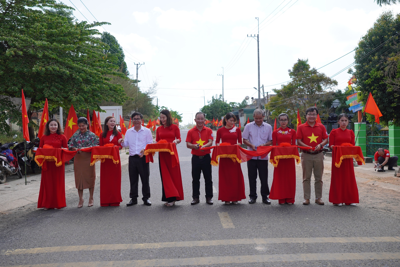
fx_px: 383
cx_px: 200
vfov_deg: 38.4
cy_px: 134
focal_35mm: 34
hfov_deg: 55.1
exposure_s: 1/1250
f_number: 2.8
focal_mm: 23
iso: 100
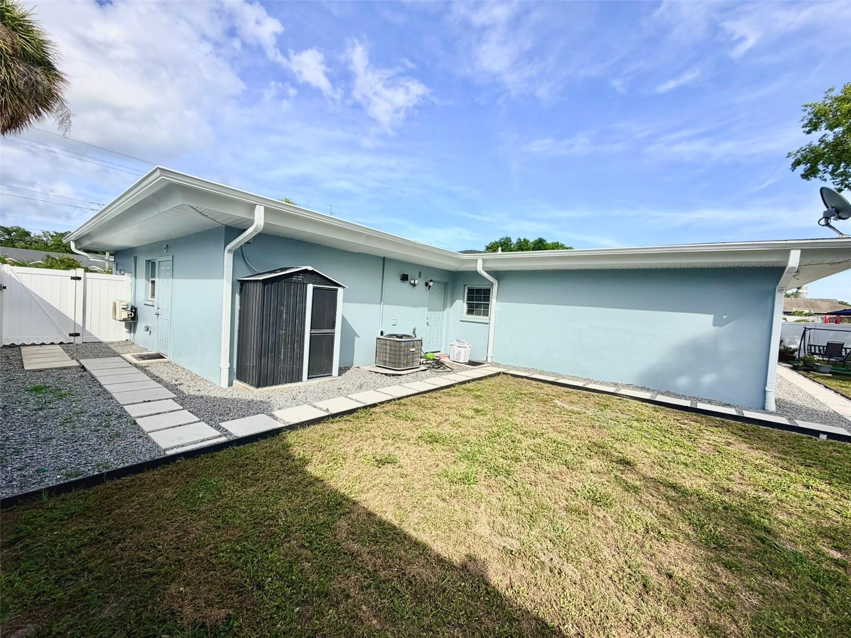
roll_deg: -3.2
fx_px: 344
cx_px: 426
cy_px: 319
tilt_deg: -3.1
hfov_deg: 102.1
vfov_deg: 85.7
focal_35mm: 14
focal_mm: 2.22
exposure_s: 1/770
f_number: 2.2
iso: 20
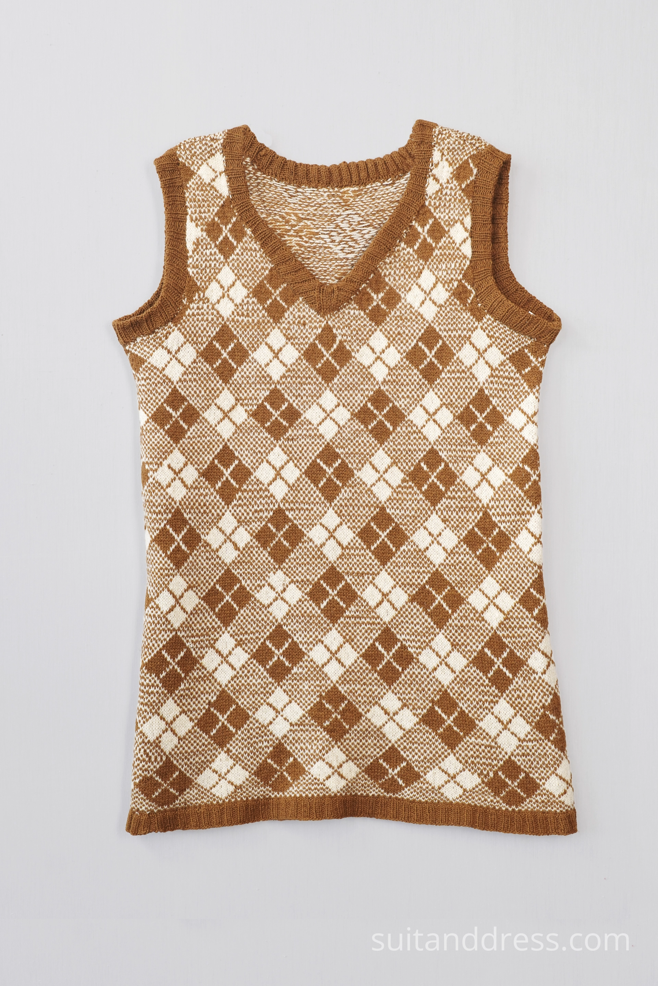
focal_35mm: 48
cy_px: 493
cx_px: 329
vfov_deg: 41.1
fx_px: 1316
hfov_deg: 28.1
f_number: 7.1
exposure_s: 1/40
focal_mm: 32
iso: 320
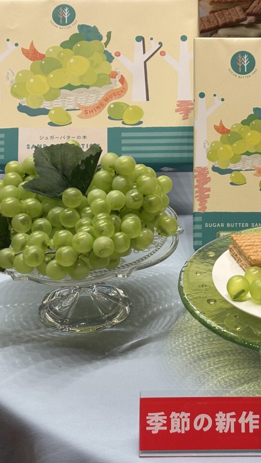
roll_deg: -0.1
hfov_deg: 15.8
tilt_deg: -25.8
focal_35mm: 76
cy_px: 231
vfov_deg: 27.9
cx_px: 203
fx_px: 935
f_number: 1.6
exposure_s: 1/60
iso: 32
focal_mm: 5.96
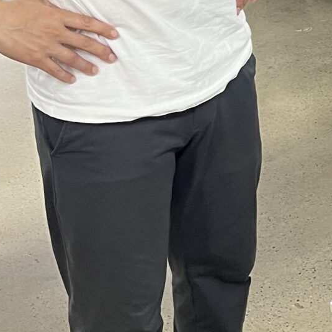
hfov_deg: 15.0
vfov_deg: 15.5
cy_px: -20
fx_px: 1194
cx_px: 447
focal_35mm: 110
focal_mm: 5.1
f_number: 1.6
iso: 64
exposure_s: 1/50
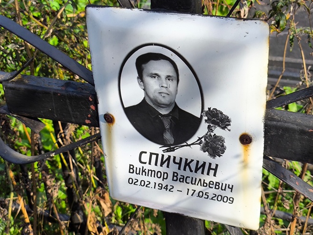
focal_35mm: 60
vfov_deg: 24.4
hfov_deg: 32.2
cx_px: 168
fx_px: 543
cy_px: 127
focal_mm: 4.71
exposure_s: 1/954
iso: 50
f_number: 1.7
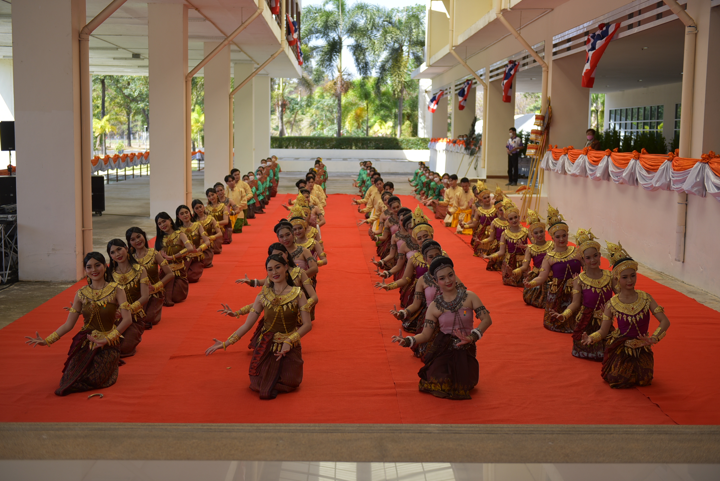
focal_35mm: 48
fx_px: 960
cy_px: 240
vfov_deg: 28.1
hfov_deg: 41.1
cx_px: 360
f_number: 2.8
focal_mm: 48
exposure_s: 1/750
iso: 140
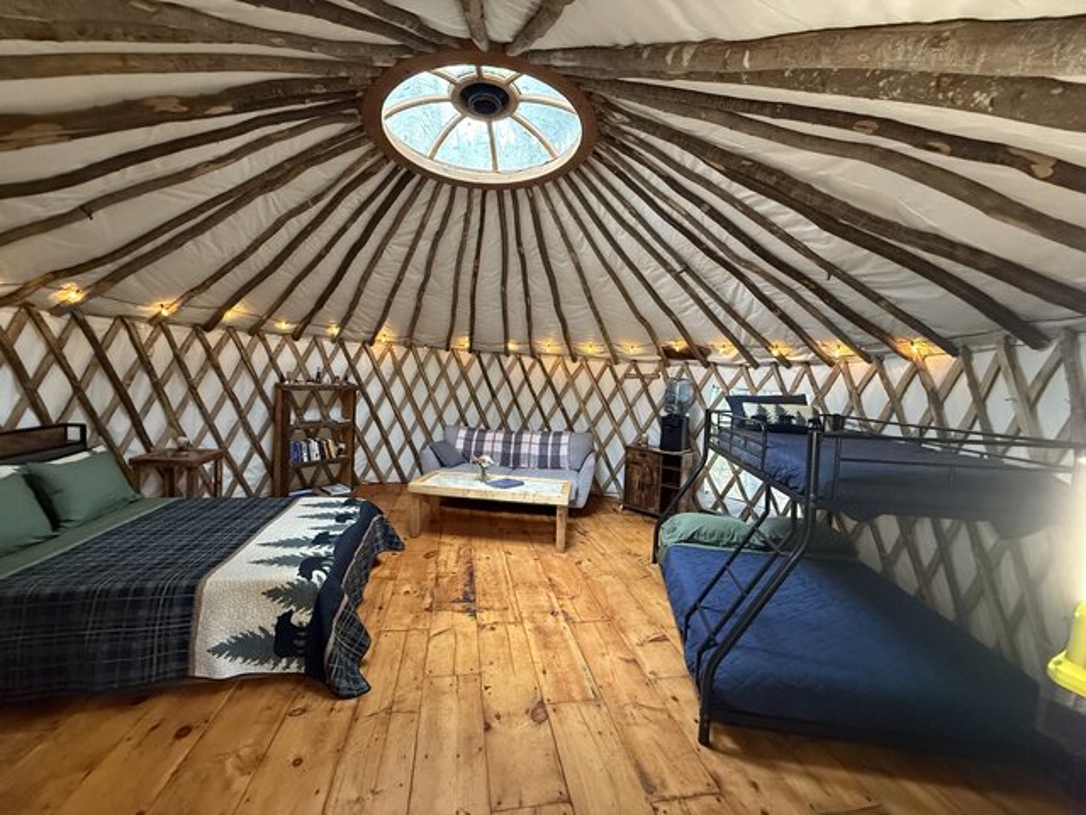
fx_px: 439
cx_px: 543
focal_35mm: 14
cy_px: 408
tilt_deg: -3.6
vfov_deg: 85.7
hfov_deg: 102.1
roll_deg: -2.3
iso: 800
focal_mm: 2.22
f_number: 2.2
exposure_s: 1/60
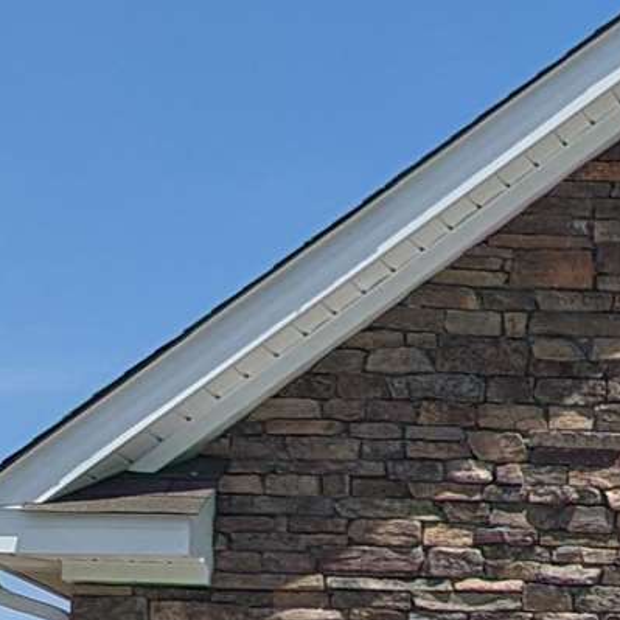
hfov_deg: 9.4
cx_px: 1545
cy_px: 1043
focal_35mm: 163
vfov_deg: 10.2
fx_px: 3303
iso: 68
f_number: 1.85
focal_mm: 6.81
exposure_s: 1/3333
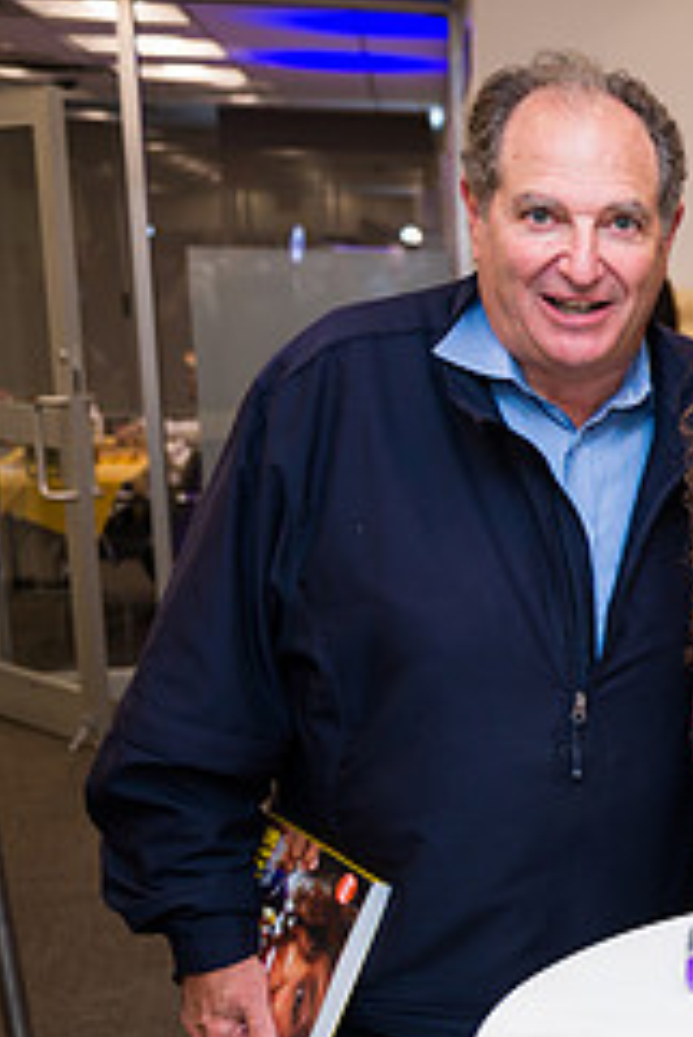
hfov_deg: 17.9
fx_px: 1874
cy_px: 607
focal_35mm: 65
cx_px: 1141
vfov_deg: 30.9
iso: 400
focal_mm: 27
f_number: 3.2
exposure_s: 1/200
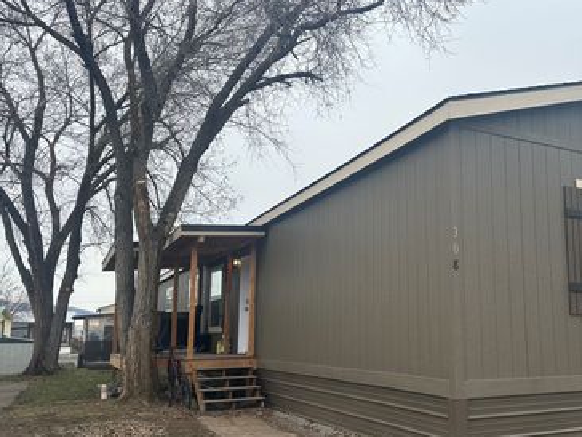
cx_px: 373
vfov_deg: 42.8
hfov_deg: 54.6
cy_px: 257
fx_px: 555
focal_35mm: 33
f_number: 1.78
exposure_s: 1/1144
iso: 80
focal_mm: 6.86
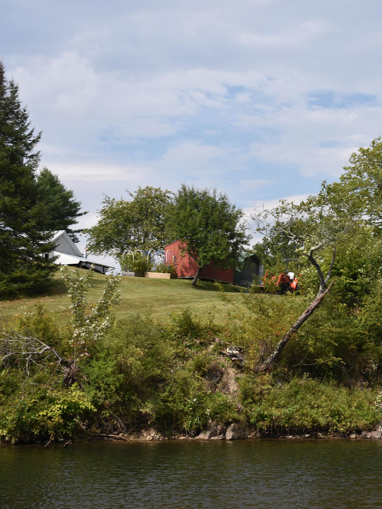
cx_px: 292
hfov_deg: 20.8
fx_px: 1030
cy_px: 255
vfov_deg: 27.8
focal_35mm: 70
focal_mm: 32
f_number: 5
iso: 100
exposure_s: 1/250
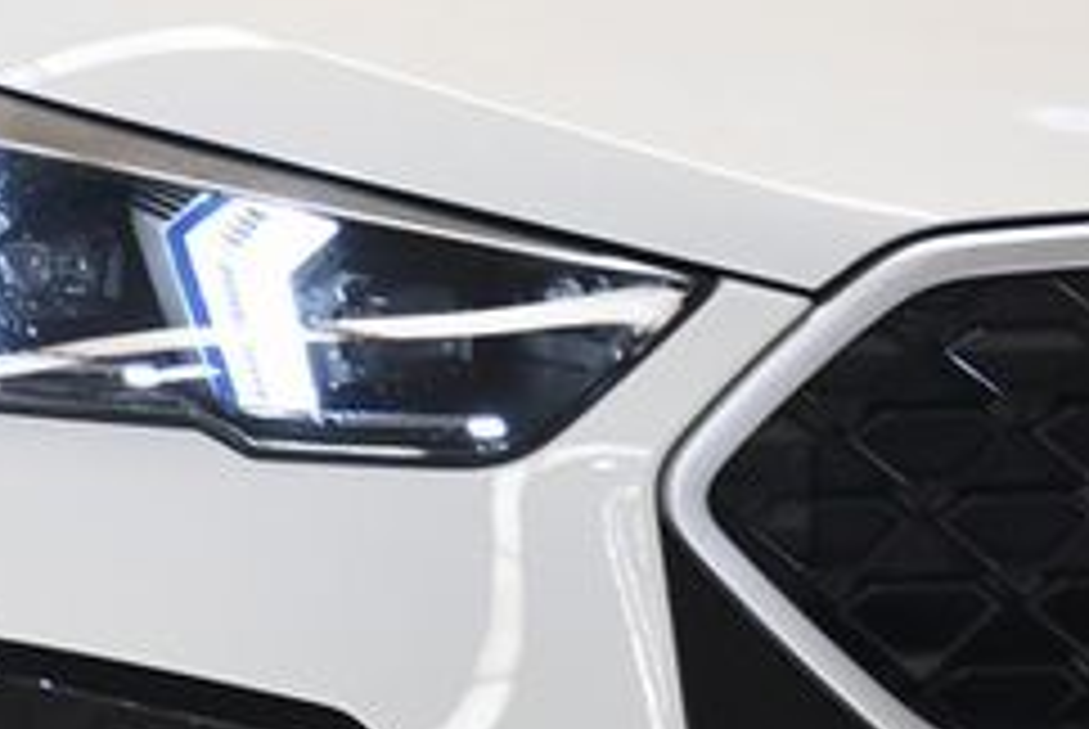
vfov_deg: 2.2
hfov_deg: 3.3
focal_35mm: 629
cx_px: 580
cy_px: 270
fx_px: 19050
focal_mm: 85
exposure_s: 1/40
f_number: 5.3
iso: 640
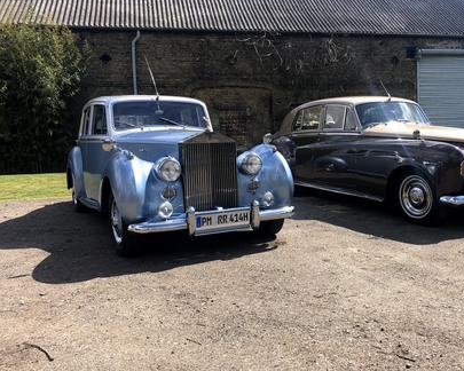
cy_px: 179
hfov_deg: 49.5
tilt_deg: -4.9
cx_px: 304
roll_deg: +1.3
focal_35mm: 36
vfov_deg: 41.1
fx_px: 494
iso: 20
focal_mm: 3.99
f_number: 1.8
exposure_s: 1/1043
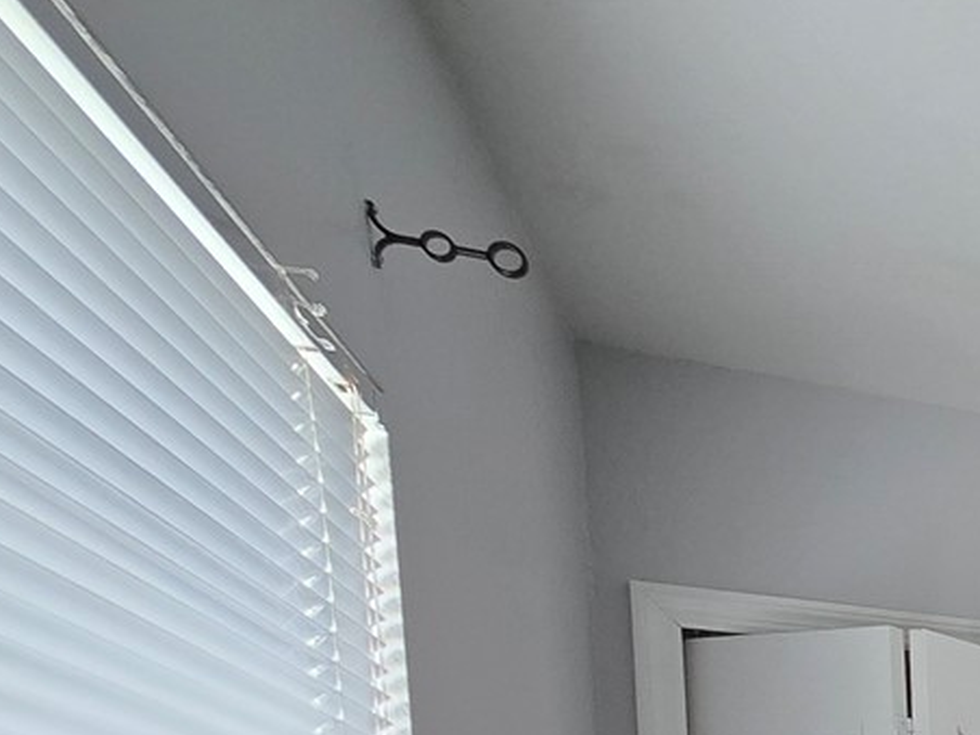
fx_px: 1302
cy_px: 1112
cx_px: 1685
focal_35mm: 46
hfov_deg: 23.9
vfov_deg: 24.3
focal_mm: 2.2
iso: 125
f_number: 2.2
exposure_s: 1/100
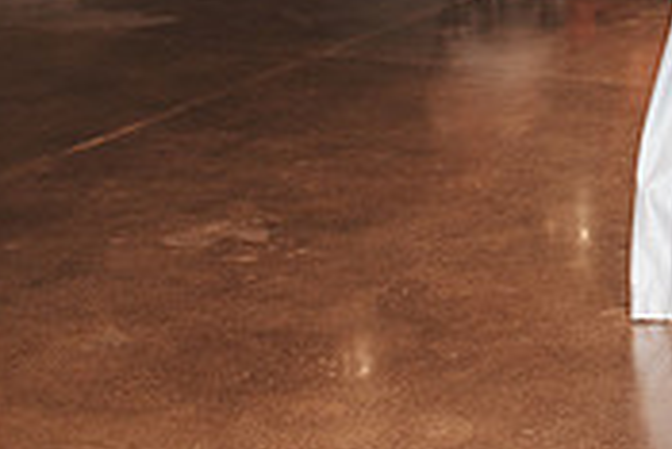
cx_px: 910
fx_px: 2223
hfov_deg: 16.2
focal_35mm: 119
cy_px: -175
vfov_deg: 11.2
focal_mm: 35
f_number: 2.8
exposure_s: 1/160
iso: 500
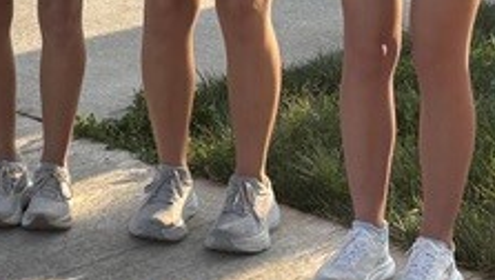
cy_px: -113
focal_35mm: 130
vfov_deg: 9.2
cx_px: 7
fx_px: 1708
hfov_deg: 16.2
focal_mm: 5.96
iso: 64
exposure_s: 1/1706
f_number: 1.6
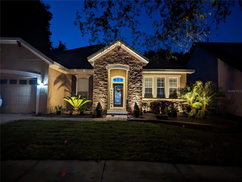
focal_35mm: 24
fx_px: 168
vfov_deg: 56.9
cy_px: 91
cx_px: 121
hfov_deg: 71.5
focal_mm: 6.81
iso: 652
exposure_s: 1/23.8
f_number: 1.85
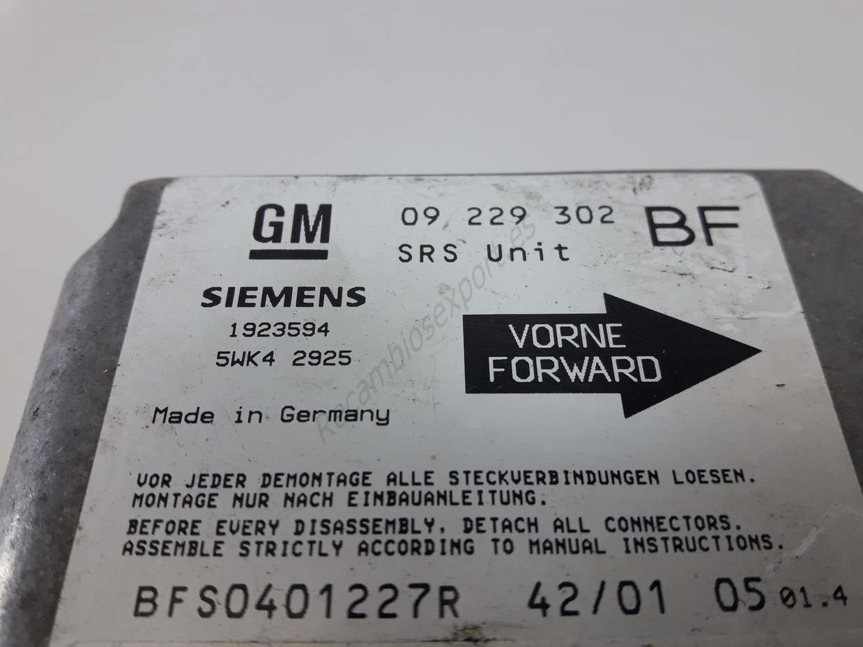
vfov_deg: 49.7
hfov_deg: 63.5
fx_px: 698
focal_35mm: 28
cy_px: 324
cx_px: 432
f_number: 1.9
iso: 64
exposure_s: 1/100
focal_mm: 3.7
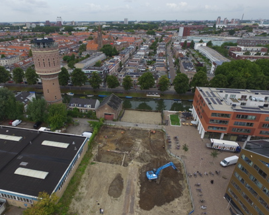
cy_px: 116
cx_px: 112
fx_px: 183
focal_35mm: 23
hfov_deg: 72.1
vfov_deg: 60.7
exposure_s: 1/499
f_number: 2.8
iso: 100
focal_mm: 3.61
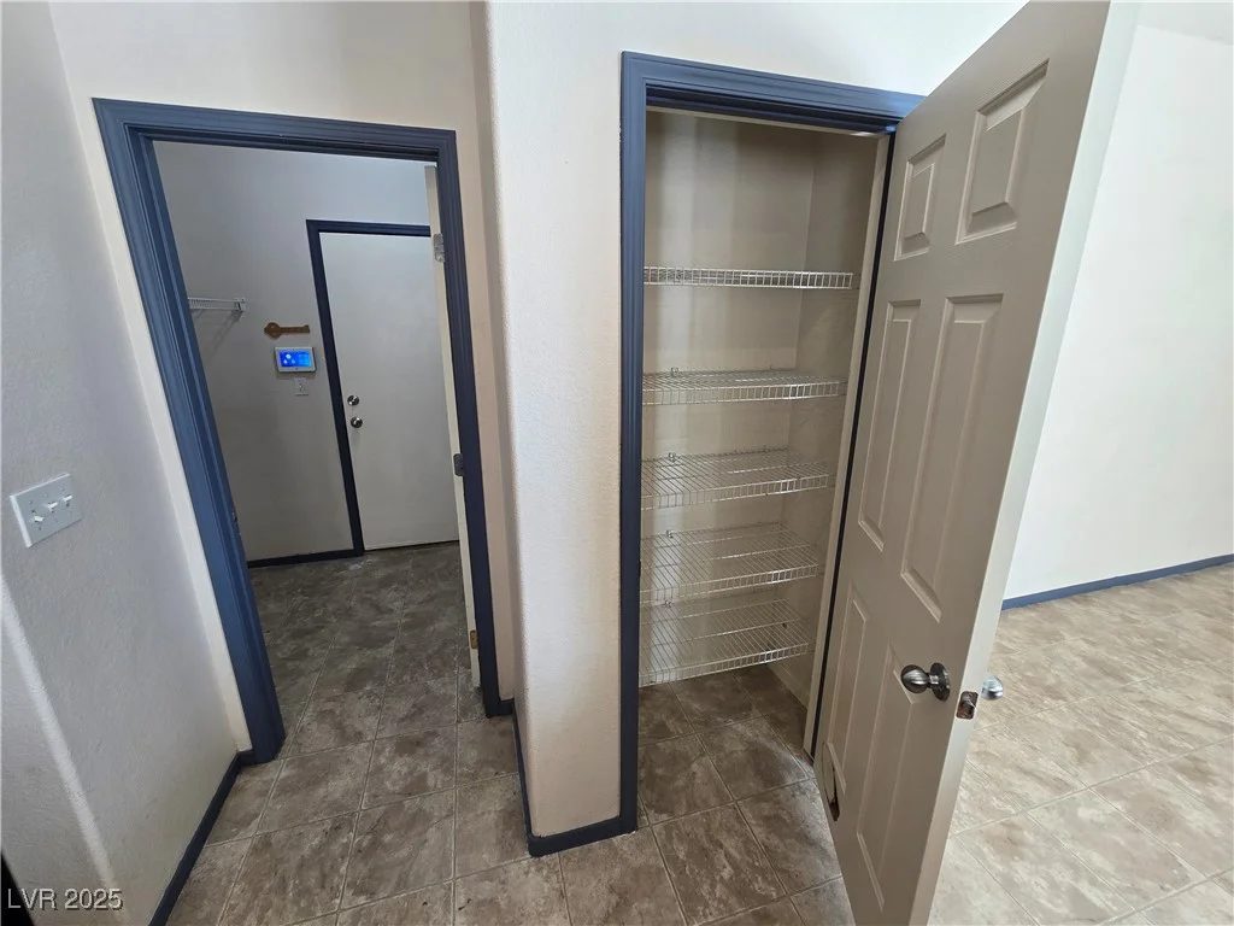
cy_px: 463
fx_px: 463
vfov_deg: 89.9
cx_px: 617
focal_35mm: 13
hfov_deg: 106.2
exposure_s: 1/60
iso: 80
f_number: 2.2
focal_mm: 2.2
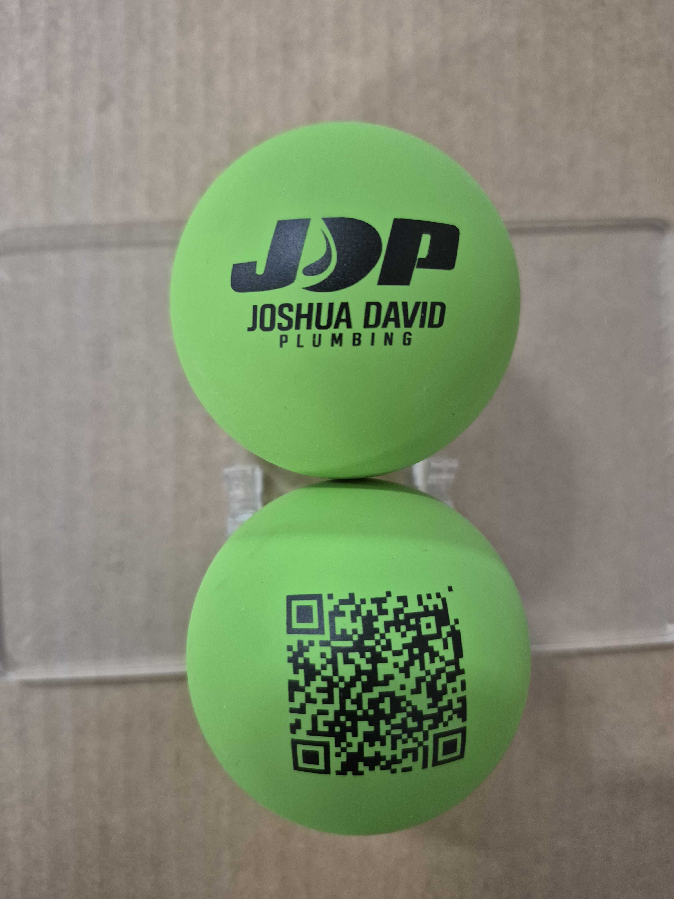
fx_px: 597
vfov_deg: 73.9
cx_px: 337
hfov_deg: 58.9
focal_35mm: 23
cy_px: 450
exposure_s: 1/100
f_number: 1.8
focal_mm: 5.4
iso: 1250
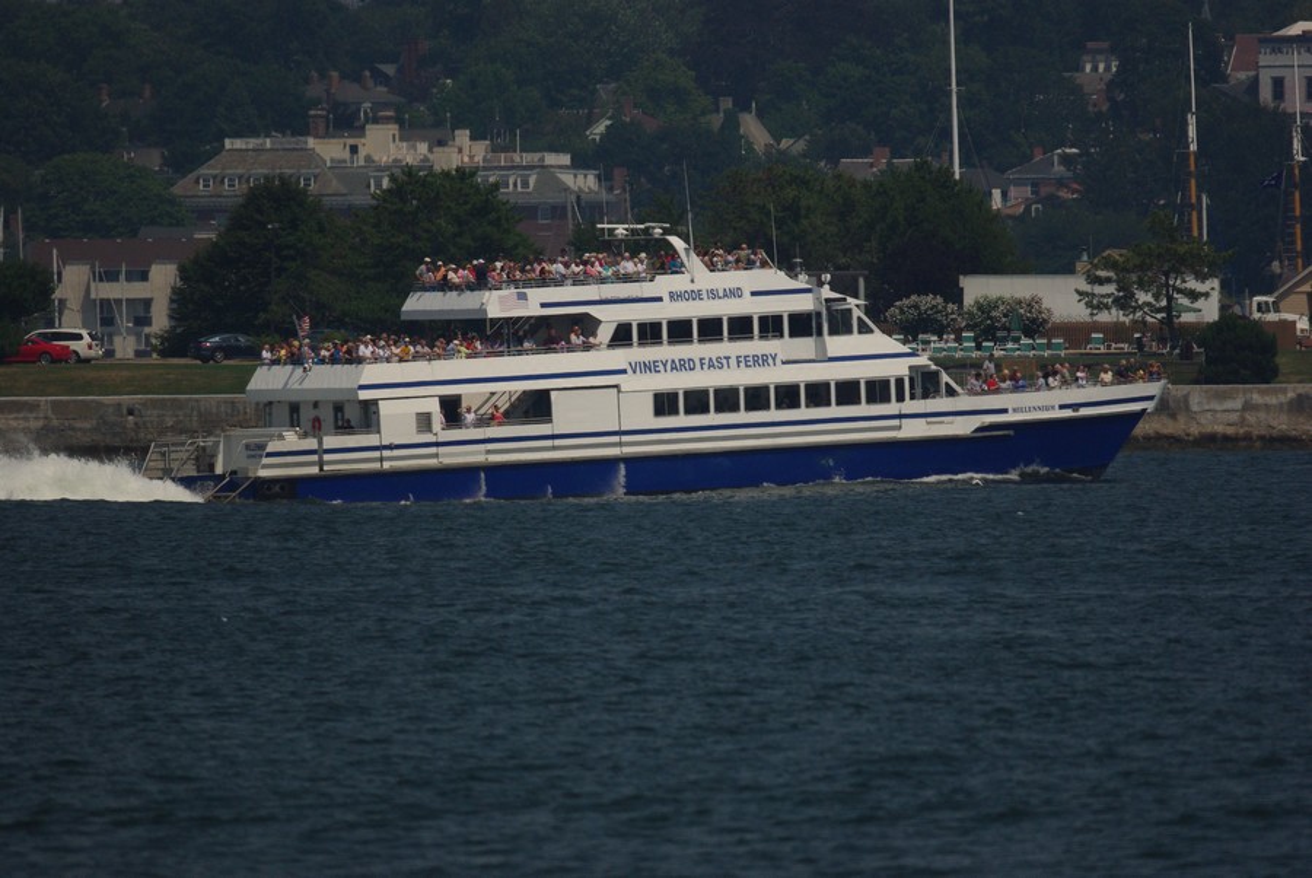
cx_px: 656
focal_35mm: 127
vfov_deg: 10.8
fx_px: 4633
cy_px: 439
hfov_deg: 16.1
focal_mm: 85
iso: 400
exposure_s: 1/3000
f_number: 4
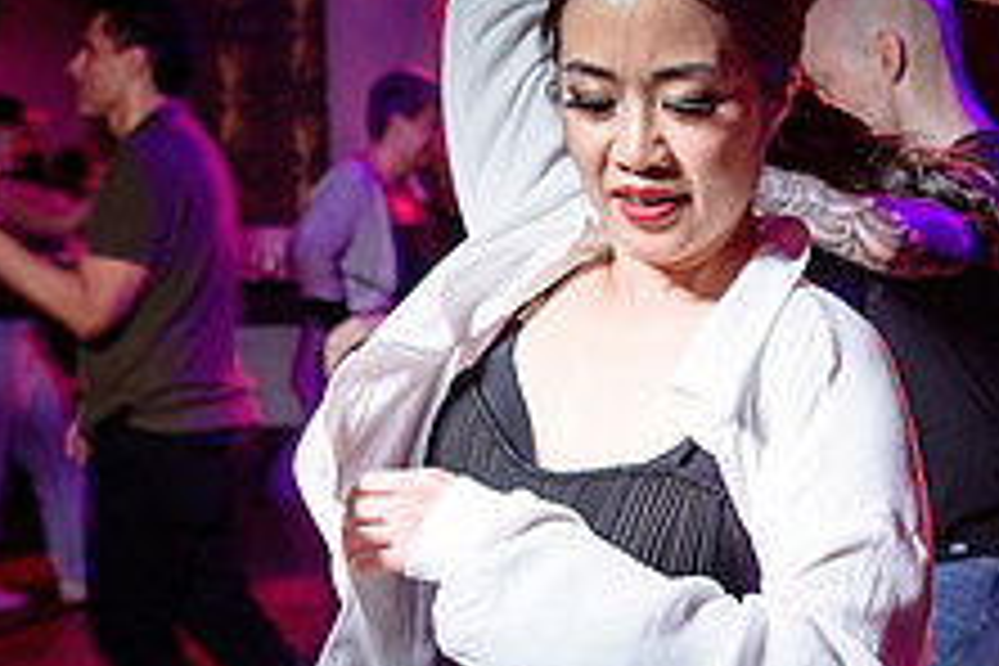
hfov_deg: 27.1
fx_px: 2026
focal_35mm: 73
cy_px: 316
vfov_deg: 18.7
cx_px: 823
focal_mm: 24
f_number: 3.2
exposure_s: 1/60
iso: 1000
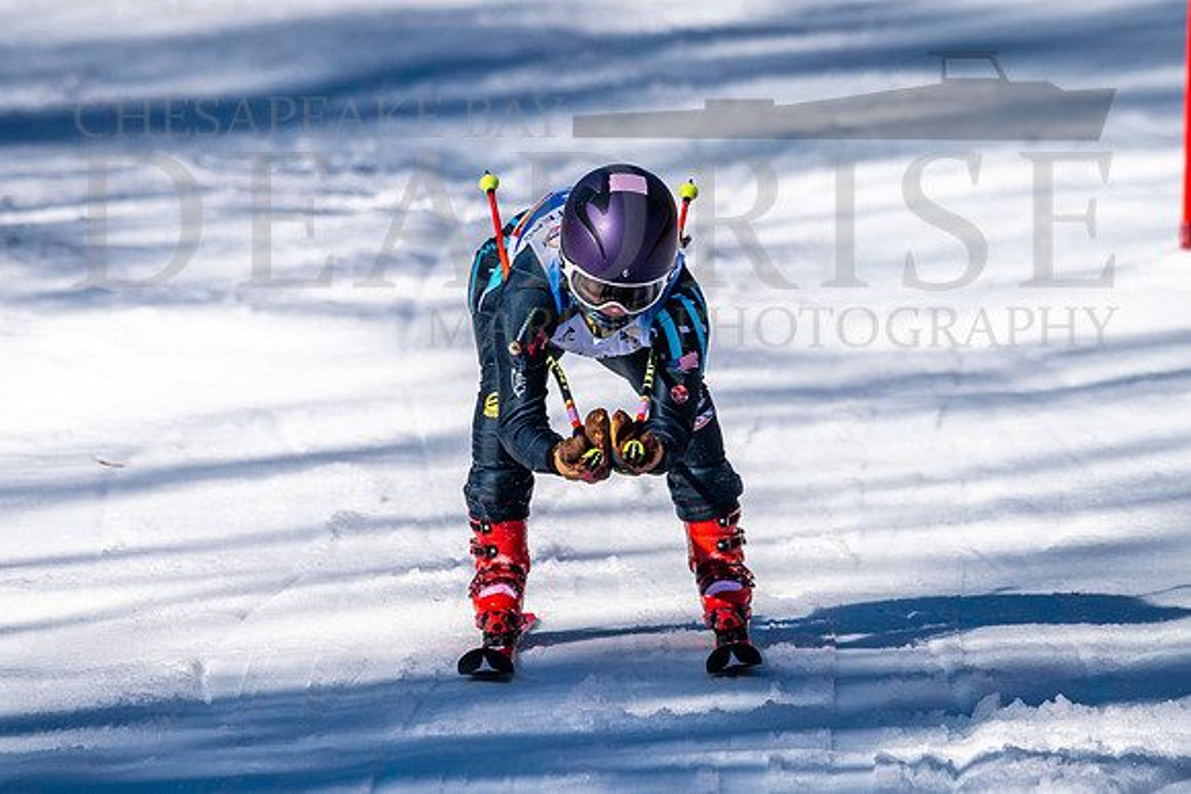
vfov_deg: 1.9
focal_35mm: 740
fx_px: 24497
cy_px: 270
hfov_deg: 2.8
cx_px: 668
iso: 200
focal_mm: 560
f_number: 8
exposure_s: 1/2000
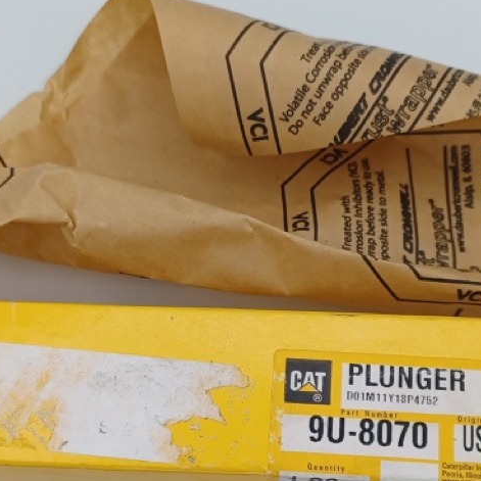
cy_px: 330
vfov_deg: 28.4
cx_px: 250
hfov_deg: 28.6
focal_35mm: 60
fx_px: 943
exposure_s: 1/124
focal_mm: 4.6
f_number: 1.8
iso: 32
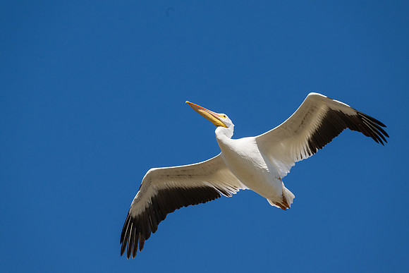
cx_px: 204
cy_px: 136
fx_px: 5682
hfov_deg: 4.1
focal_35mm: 500
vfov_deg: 2.8
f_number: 10
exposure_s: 1/3200
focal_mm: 500
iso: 2200
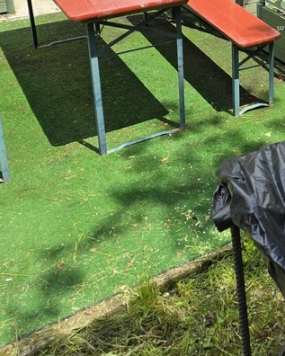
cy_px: -1
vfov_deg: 30.2
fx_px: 611
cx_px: 314
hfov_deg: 24.5
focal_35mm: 58
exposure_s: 1/666
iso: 12
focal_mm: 6.3
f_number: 1.7
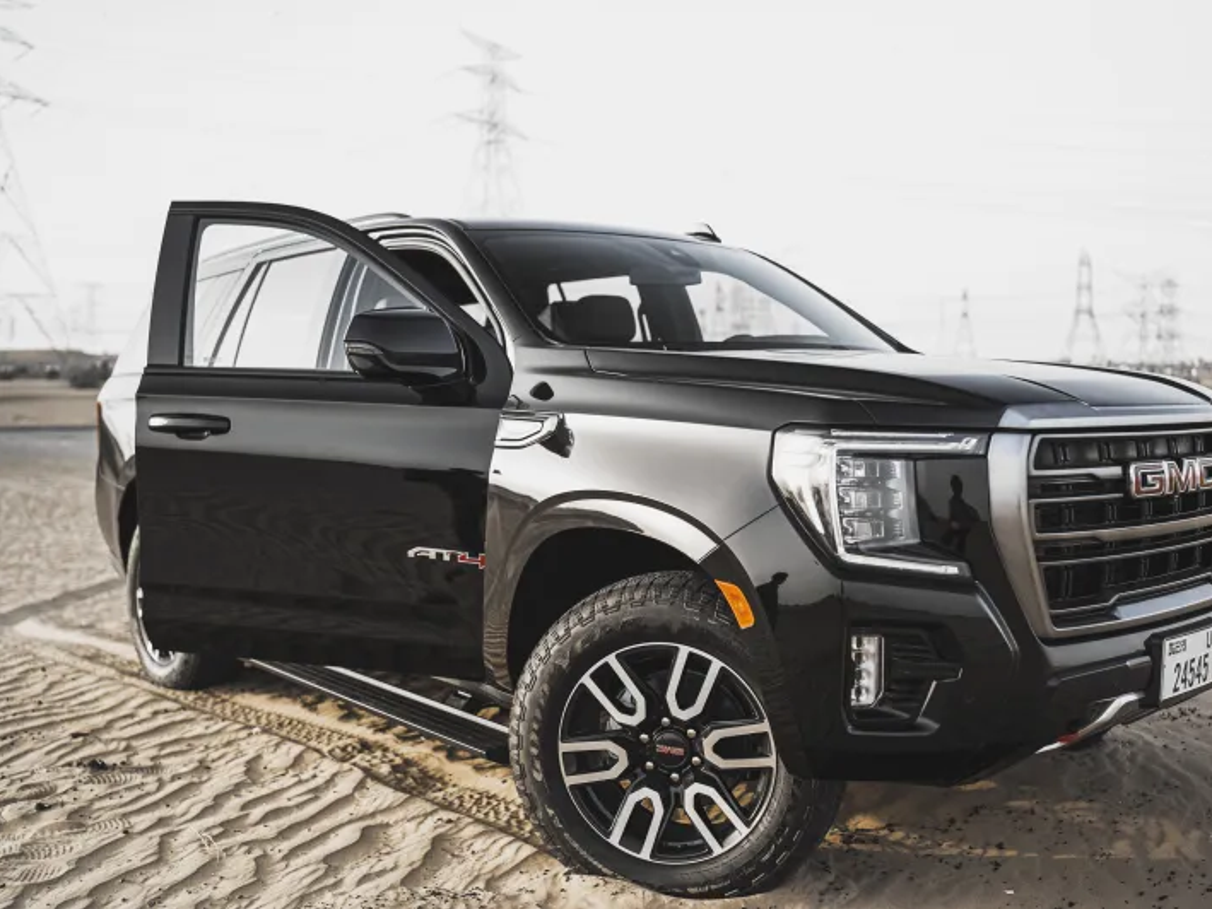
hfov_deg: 48.9
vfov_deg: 37.7
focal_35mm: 38
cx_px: 653
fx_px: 1331
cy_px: 454
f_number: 1.8
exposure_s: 1/125
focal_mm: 35
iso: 800
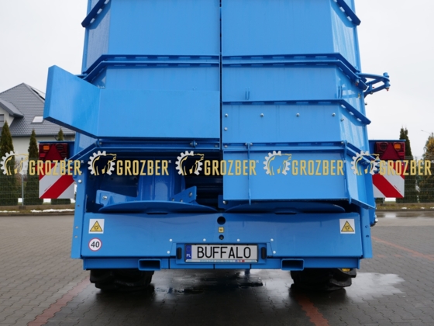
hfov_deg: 49.0
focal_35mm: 38
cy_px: 163
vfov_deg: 37.7
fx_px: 476
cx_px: 217
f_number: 4.5
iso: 200
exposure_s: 1/160
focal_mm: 19
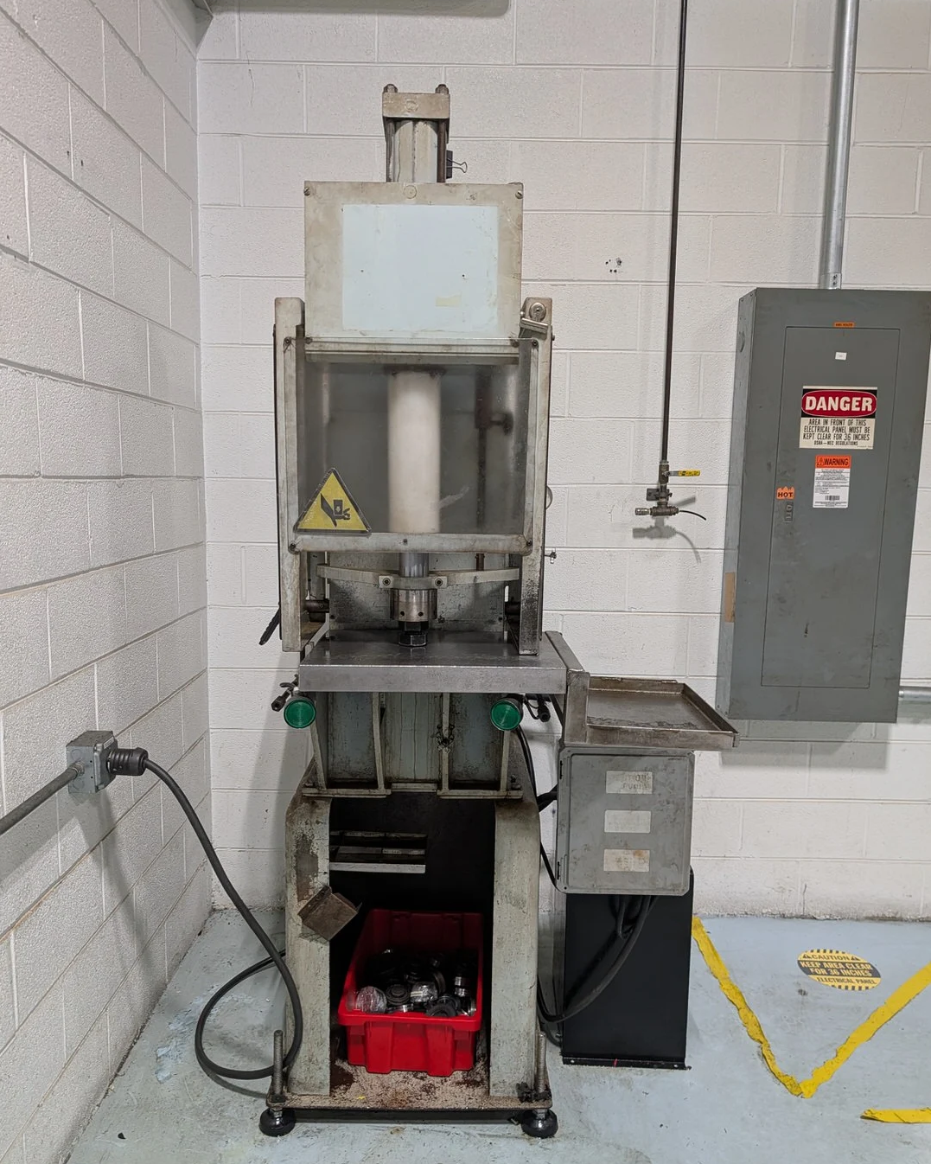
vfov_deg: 68.1
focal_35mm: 25
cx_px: 466
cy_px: 585
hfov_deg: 56.8
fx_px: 861
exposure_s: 1/104
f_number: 1.68
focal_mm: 6.9
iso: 136
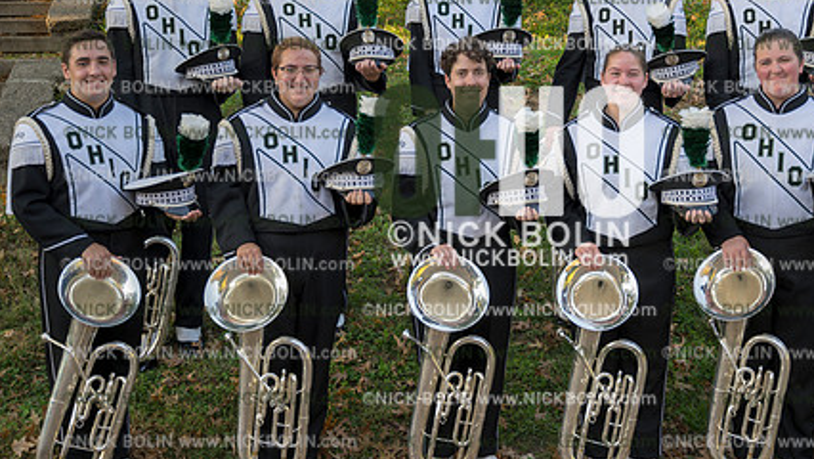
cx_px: 508
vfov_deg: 21.1
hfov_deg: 36.4
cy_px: 177
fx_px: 1231
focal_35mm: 57
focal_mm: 40
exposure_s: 1/80
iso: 125
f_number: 4
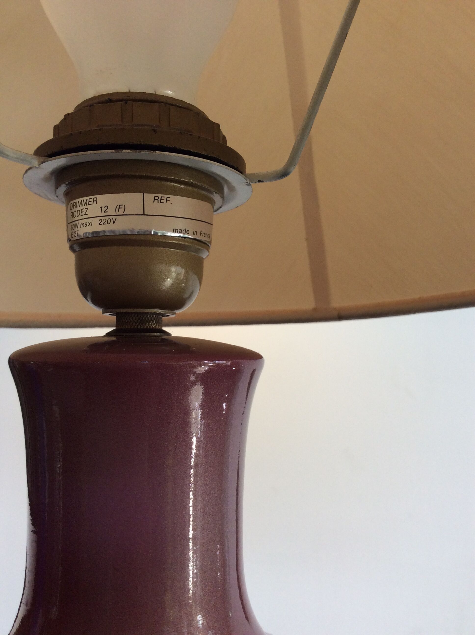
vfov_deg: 56.9
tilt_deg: +4.6
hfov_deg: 44.1
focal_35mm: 32
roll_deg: +0.0
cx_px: 238
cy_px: 318
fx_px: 587
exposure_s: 1/50
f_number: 2.4
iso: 40
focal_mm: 3.3
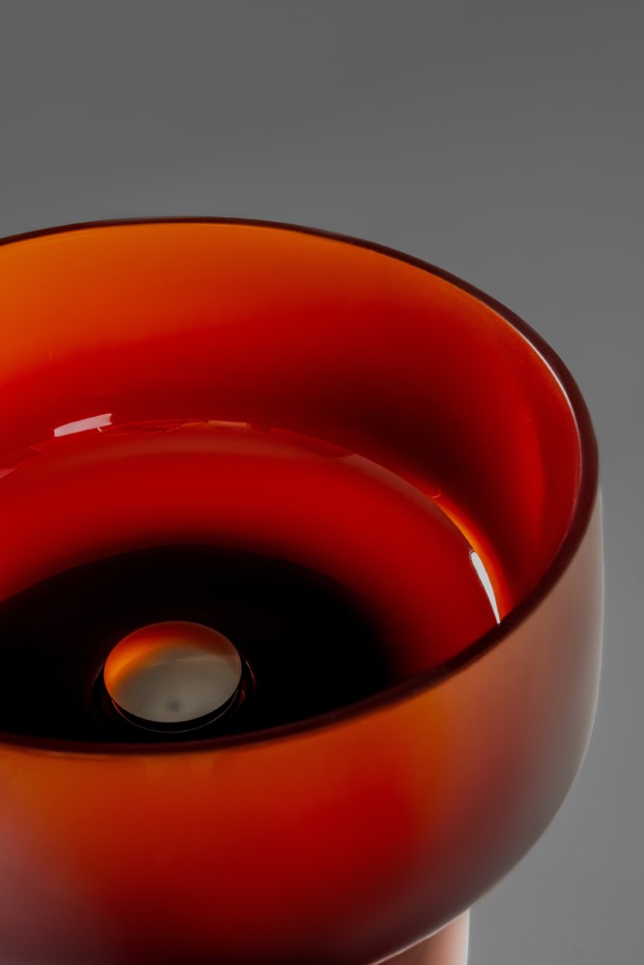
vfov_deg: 28.8
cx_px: 322
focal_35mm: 70
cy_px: 482
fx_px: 1878
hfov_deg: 19.5
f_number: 10
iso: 2000
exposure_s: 1/20
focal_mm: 70
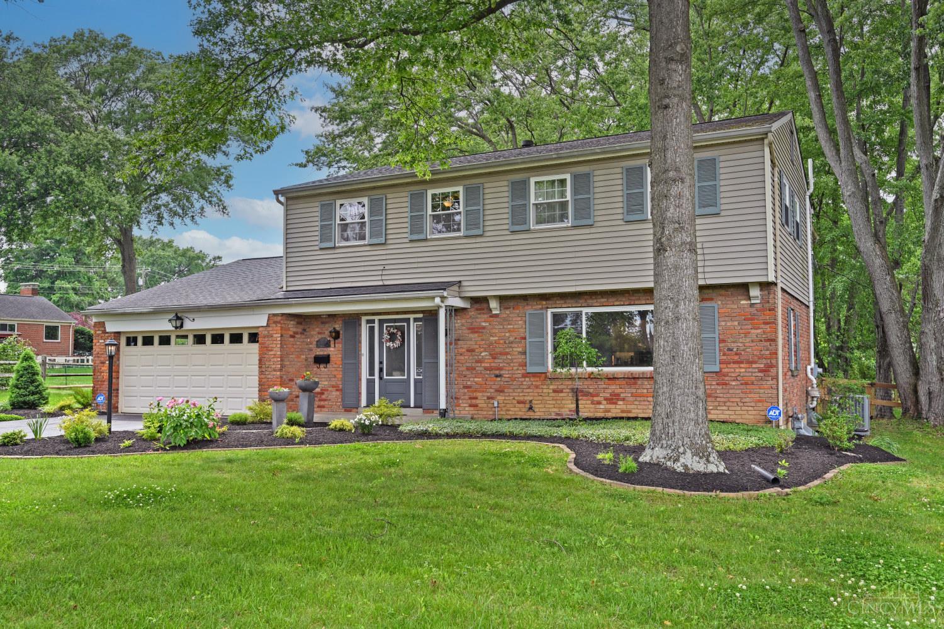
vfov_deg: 43.6
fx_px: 787
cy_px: 314
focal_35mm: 30
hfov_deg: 61.9
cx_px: 472
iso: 100
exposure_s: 1/250
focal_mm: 30
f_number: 6.3
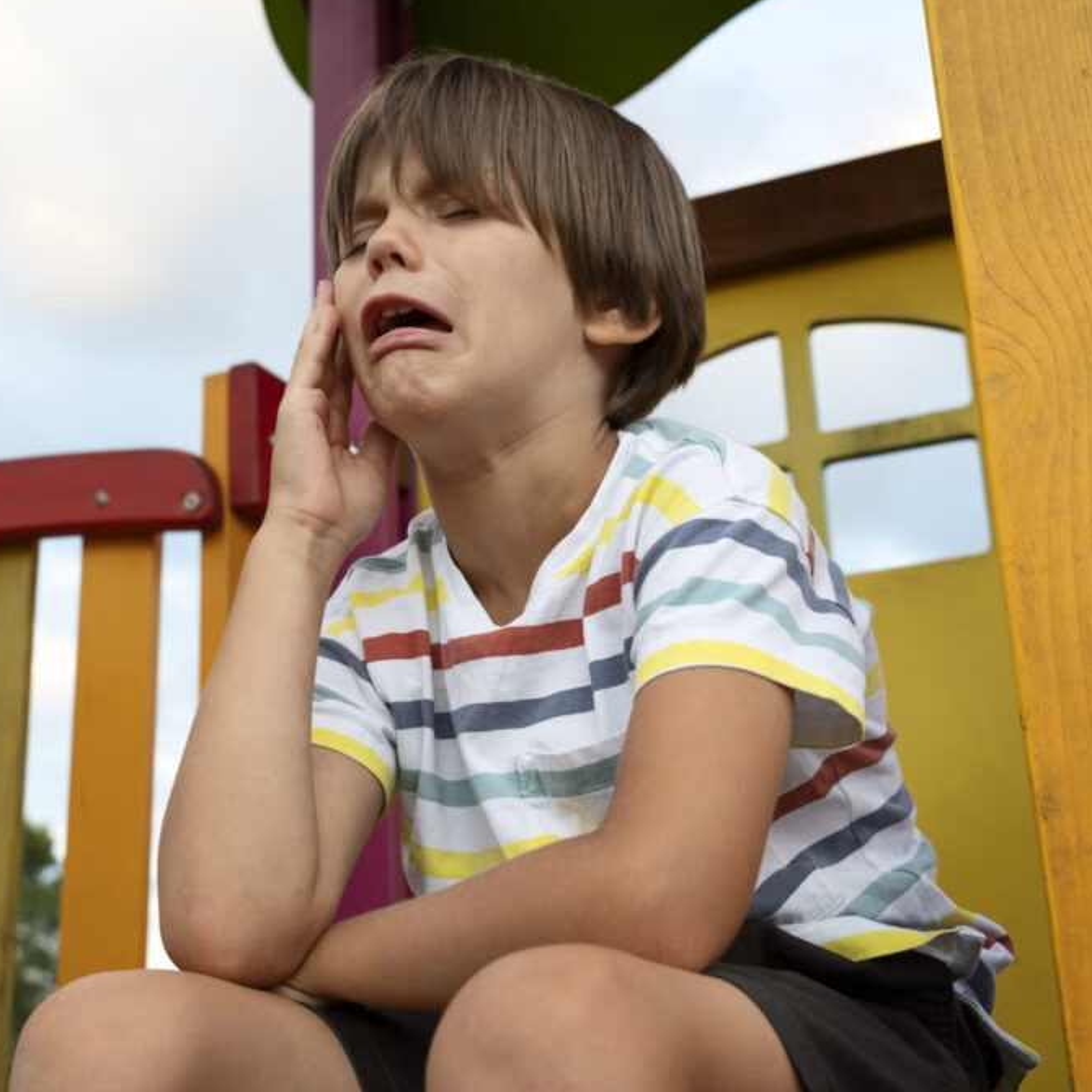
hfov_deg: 32.5
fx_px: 1856
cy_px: 539
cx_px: 369
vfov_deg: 32.8
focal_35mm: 52
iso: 500
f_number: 5.6
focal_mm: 40
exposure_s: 1/160
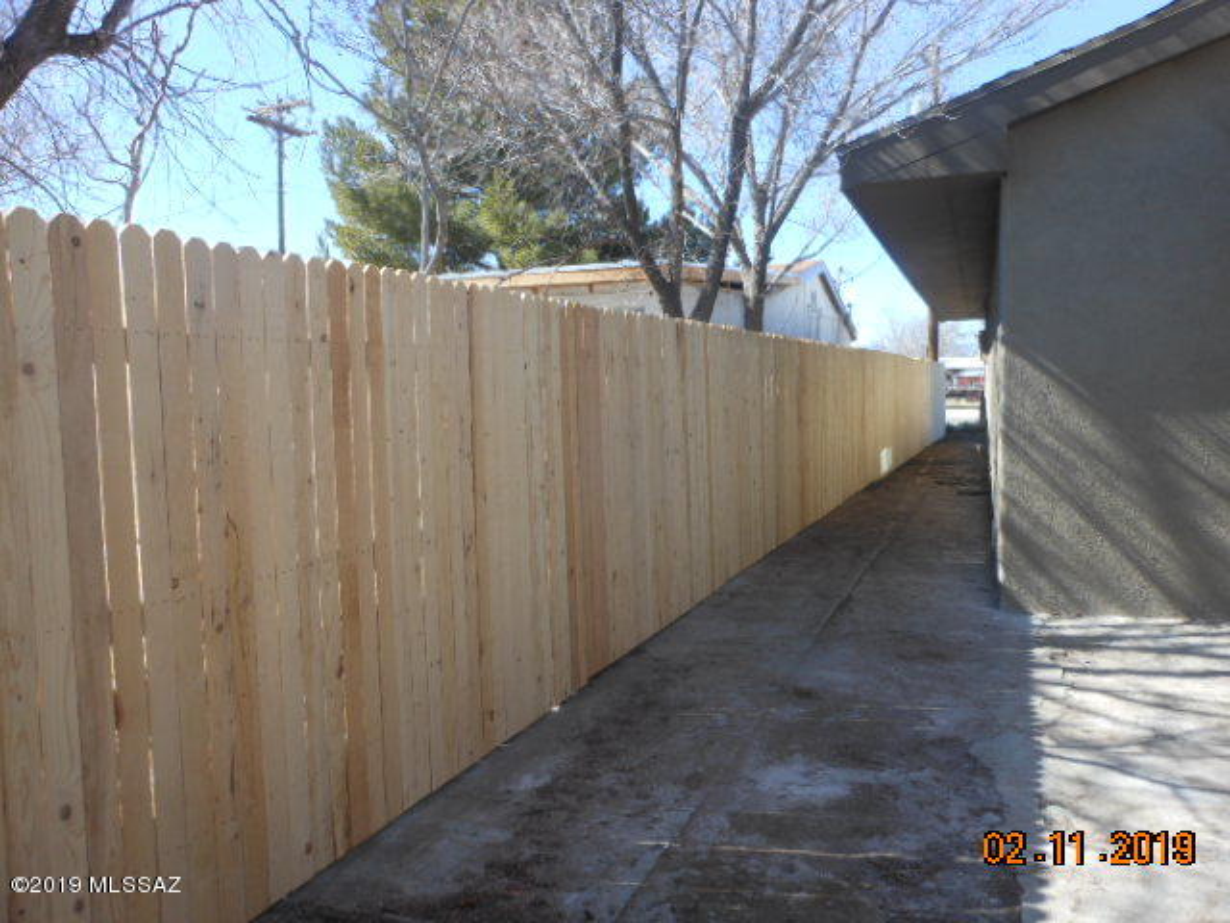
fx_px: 995
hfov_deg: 63.4
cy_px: 462
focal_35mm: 28
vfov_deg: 49.7
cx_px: 615
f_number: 3.7
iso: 80
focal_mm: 5
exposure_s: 1/250
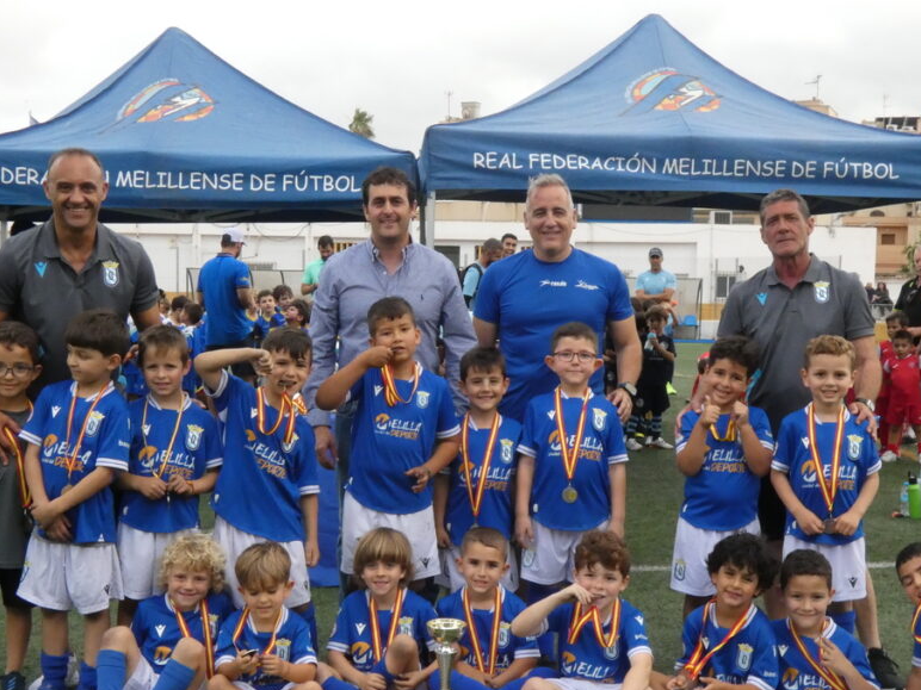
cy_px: 409
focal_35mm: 57
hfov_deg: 33.8
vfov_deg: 25.6
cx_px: 492
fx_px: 1517
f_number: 5.6
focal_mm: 7.8
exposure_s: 1/800
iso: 800
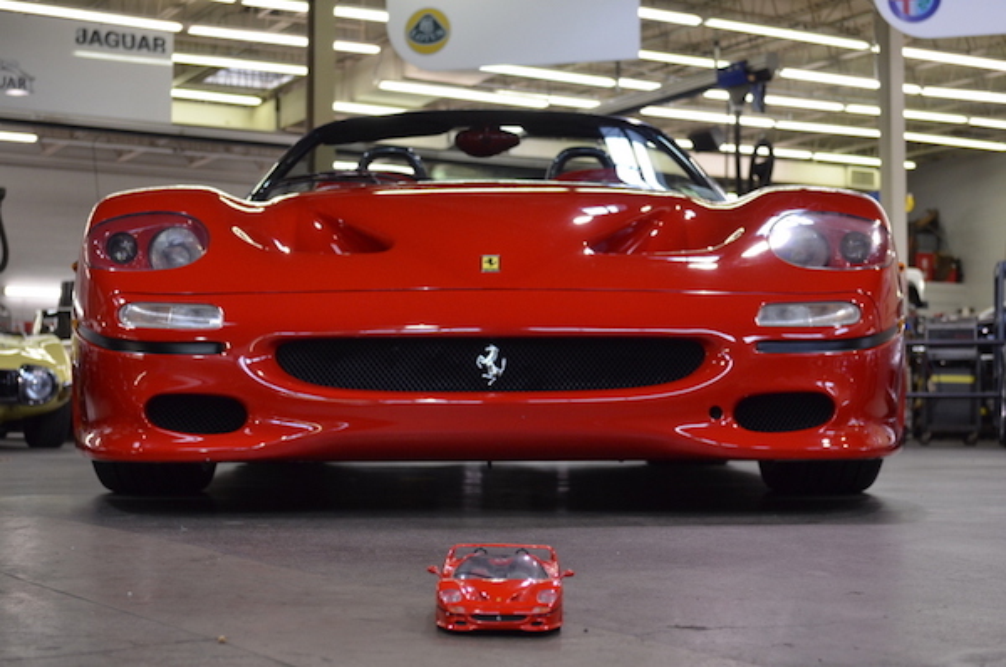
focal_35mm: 57
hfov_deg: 35.1
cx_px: 503
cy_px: 334
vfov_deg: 23.7
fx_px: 1590
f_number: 5
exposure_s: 1/50
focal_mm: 38
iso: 800
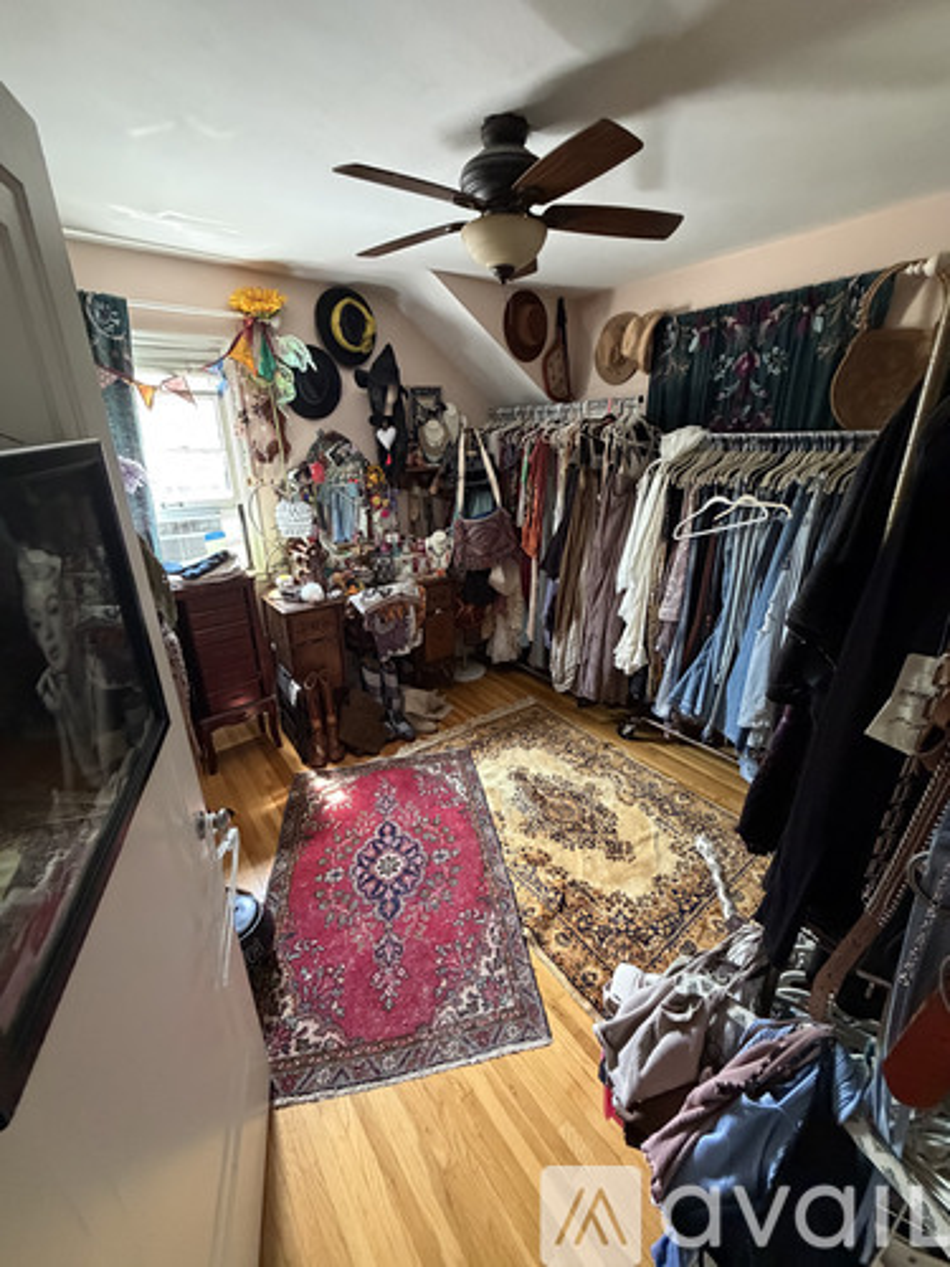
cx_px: 475
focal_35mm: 14
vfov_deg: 102.1
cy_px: 634
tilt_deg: -20.5
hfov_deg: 85.7
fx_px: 512
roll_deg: +1.1
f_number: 2.2
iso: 640
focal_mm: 2.22
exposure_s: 1/60
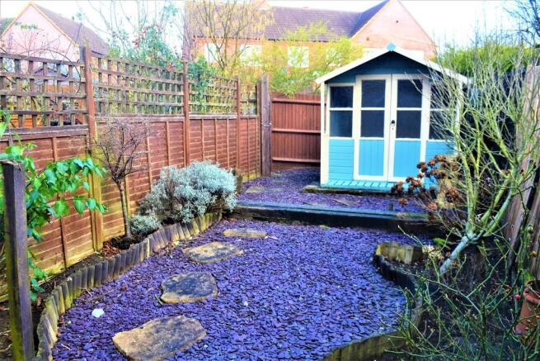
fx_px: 405
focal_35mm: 27
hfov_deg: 67.4
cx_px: 270
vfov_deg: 48.0
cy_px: 180
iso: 320
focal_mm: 18
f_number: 5.6
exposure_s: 1/125
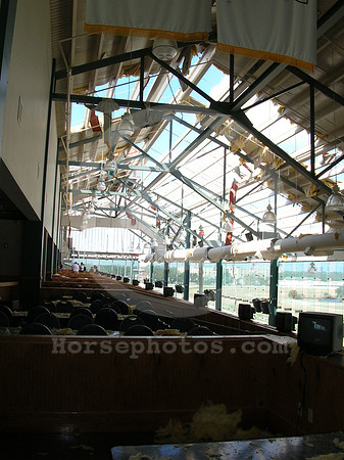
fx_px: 464
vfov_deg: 52.7
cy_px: 230
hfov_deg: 40.7
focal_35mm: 35
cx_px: 172
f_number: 5.6
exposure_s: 1/162
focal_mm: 5.8
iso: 71
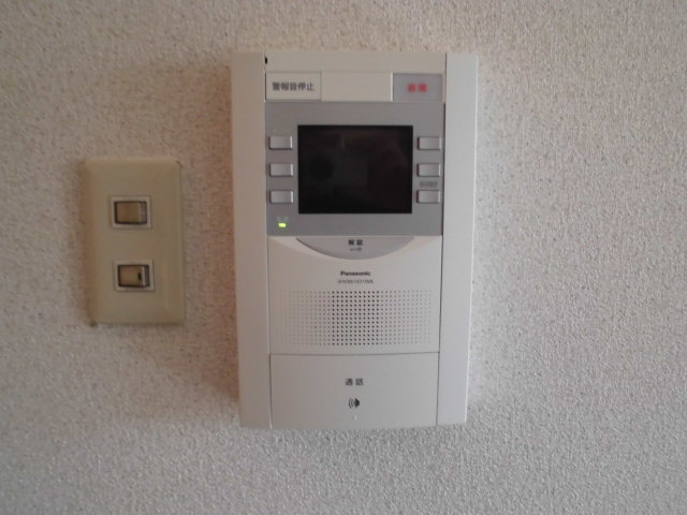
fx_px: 576
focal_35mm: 29
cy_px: 258
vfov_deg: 48.2
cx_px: 344
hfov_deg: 61.7
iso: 400
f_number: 3.7
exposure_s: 1/25
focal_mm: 5.3
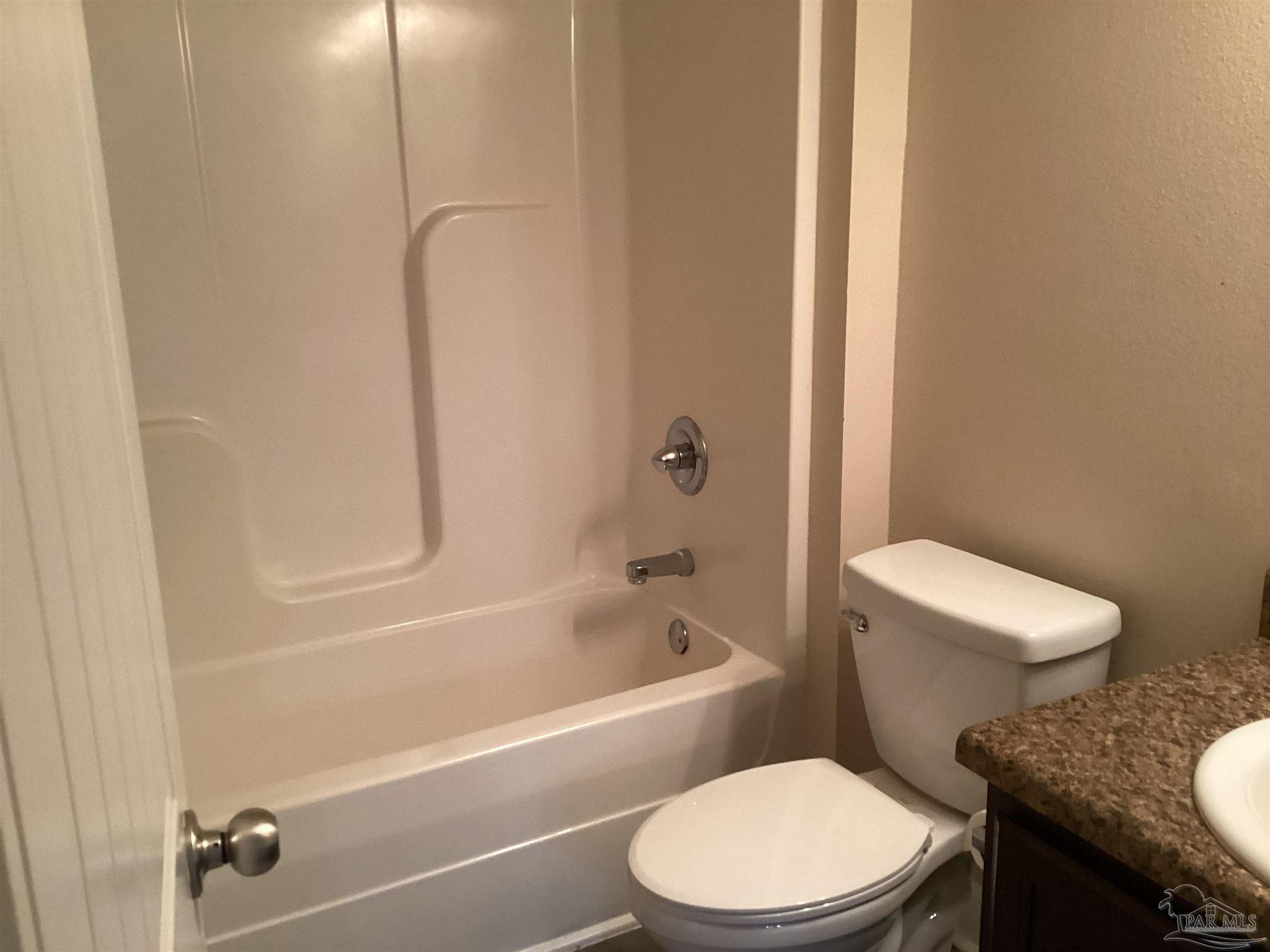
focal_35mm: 31
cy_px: 476
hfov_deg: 58.4
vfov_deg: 45.4
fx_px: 1137
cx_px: 635
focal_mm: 3.3
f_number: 2.4
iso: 250
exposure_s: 1/40
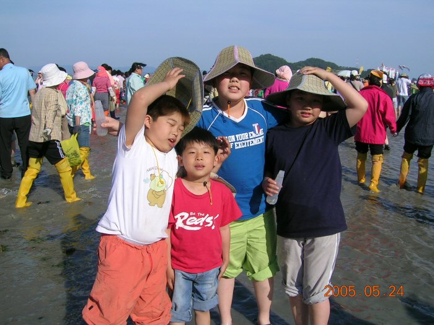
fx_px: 439
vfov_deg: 40.7
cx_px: 217
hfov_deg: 52.6
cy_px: 162
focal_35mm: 35
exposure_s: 1/670
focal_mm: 5.4
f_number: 4.8
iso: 50
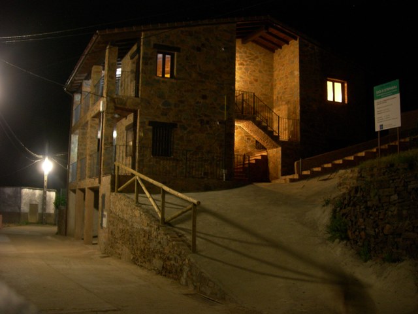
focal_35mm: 38
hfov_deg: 49.0
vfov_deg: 37.7
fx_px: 459
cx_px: 209
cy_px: 157
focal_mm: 7.8
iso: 200
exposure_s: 2
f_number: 2.8
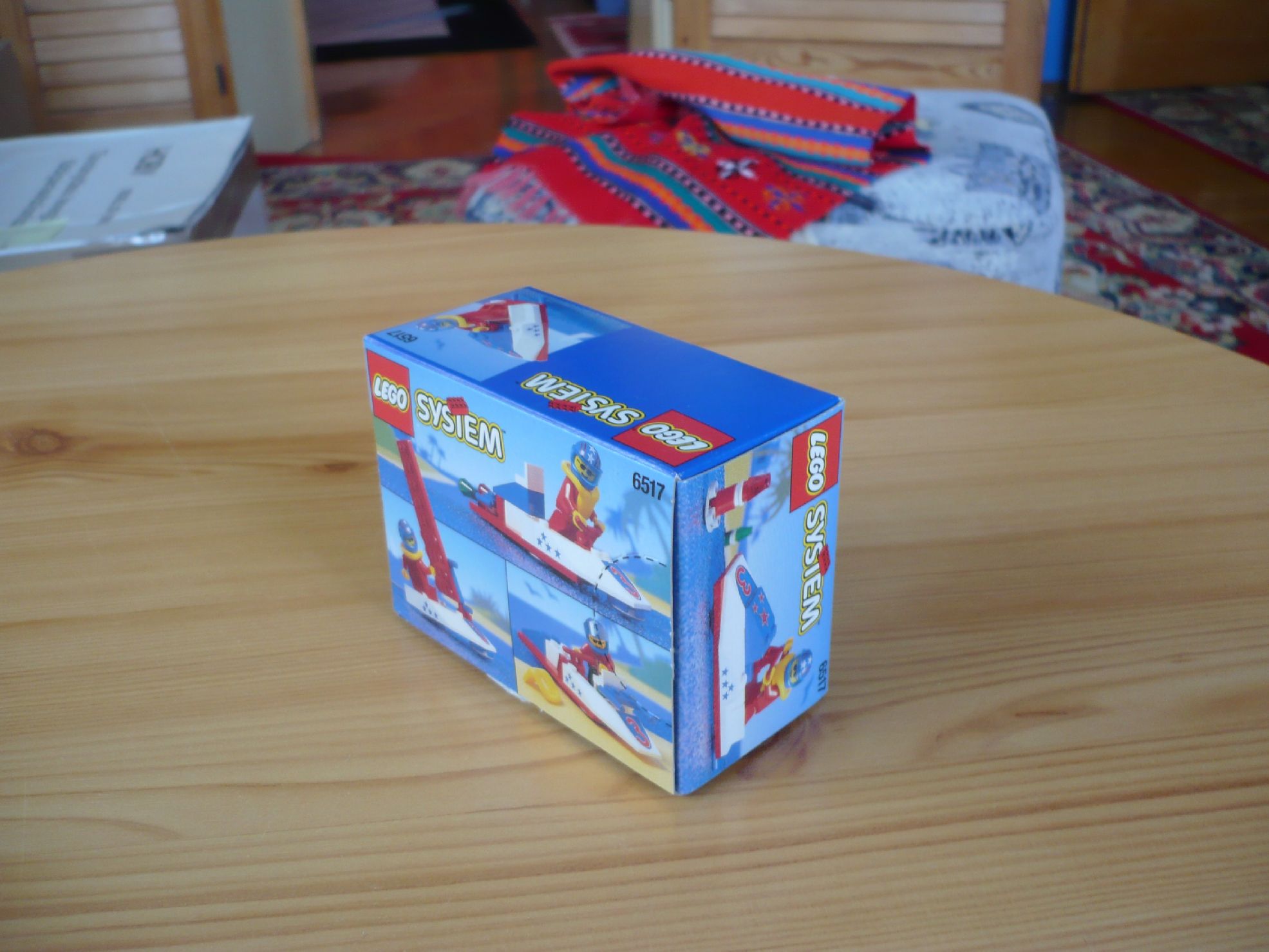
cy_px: 476
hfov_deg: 52.6
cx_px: 634
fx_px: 1283
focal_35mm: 35
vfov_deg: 40.7
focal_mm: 5.8
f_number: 2.8
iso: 100
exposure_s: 1/25
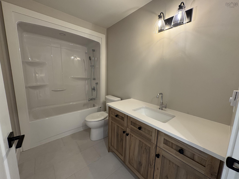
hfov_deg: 102.1
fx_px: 97
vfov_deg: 85.7
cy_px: 90
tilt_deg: -9.4
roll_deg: -0.8
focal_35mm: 14
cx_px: 120
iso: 200
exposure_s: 1/60
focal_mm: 2.22
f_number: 2.2
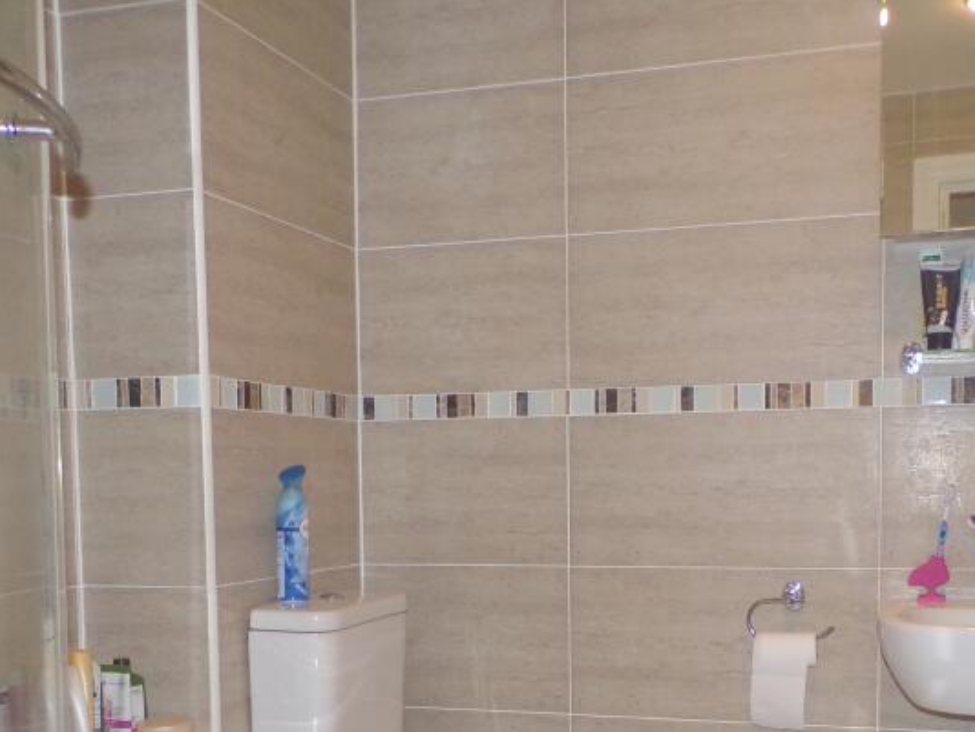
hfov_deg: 41.1
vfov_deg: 30.8
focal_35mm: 46
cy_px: 580
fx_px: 1296
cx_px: 551
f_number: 3
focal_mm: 4.3
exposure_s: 1/34
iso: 200
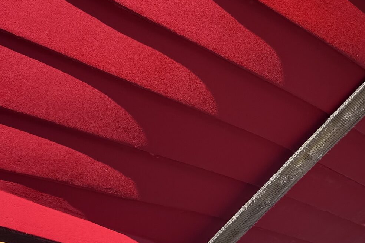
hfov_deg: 30.8
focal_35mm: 65
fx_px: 659
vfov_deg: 20.9
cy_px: 128
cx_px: 231
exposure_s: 1/2415
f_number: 1.78
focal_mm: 6.76
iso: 80
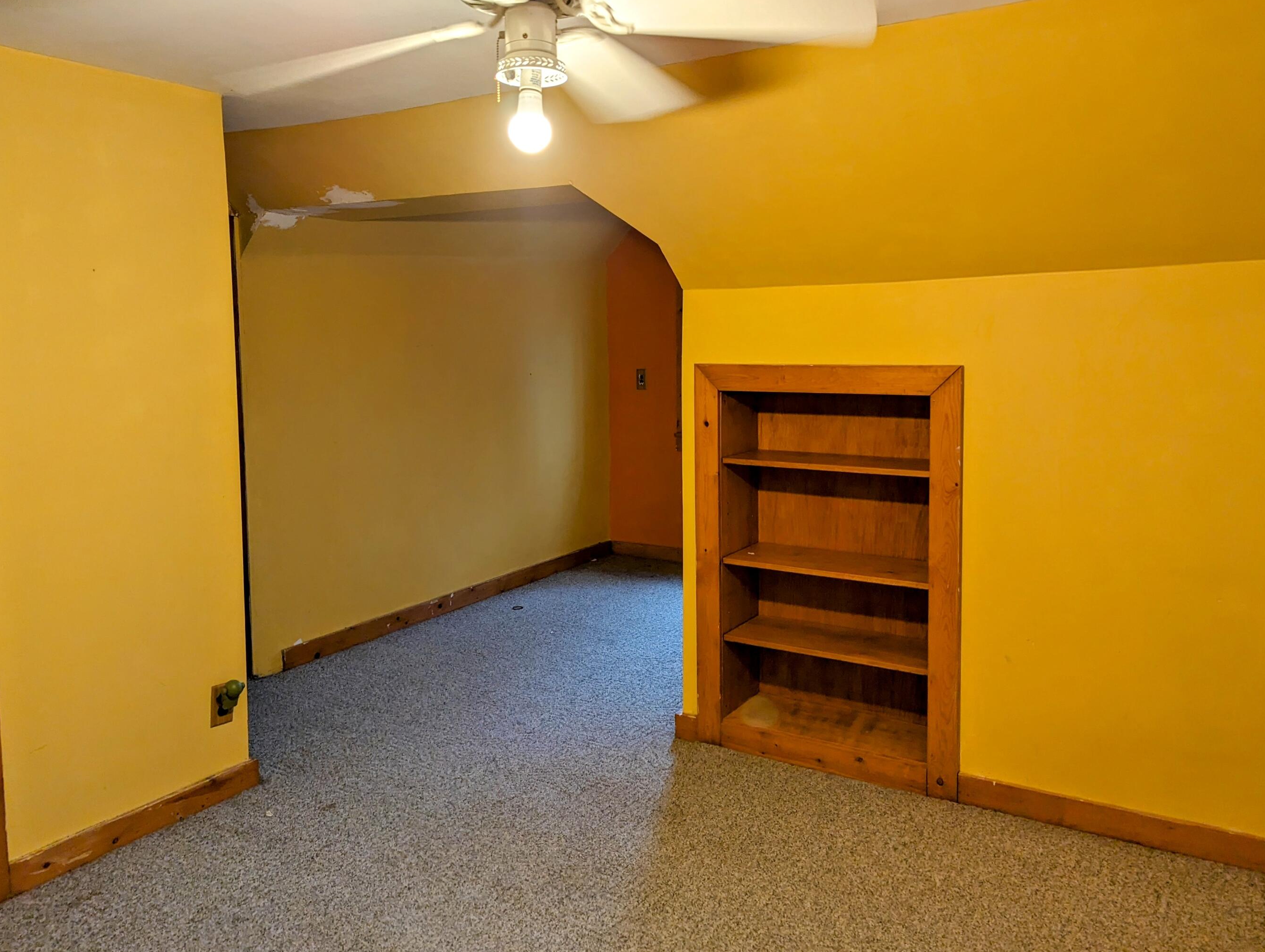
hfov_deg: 65.3
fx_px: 988
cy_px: 430
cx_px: 642
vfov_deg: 51.4
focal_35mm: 27
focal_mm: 6.81
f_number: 1.85
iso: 119
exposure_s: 1/40
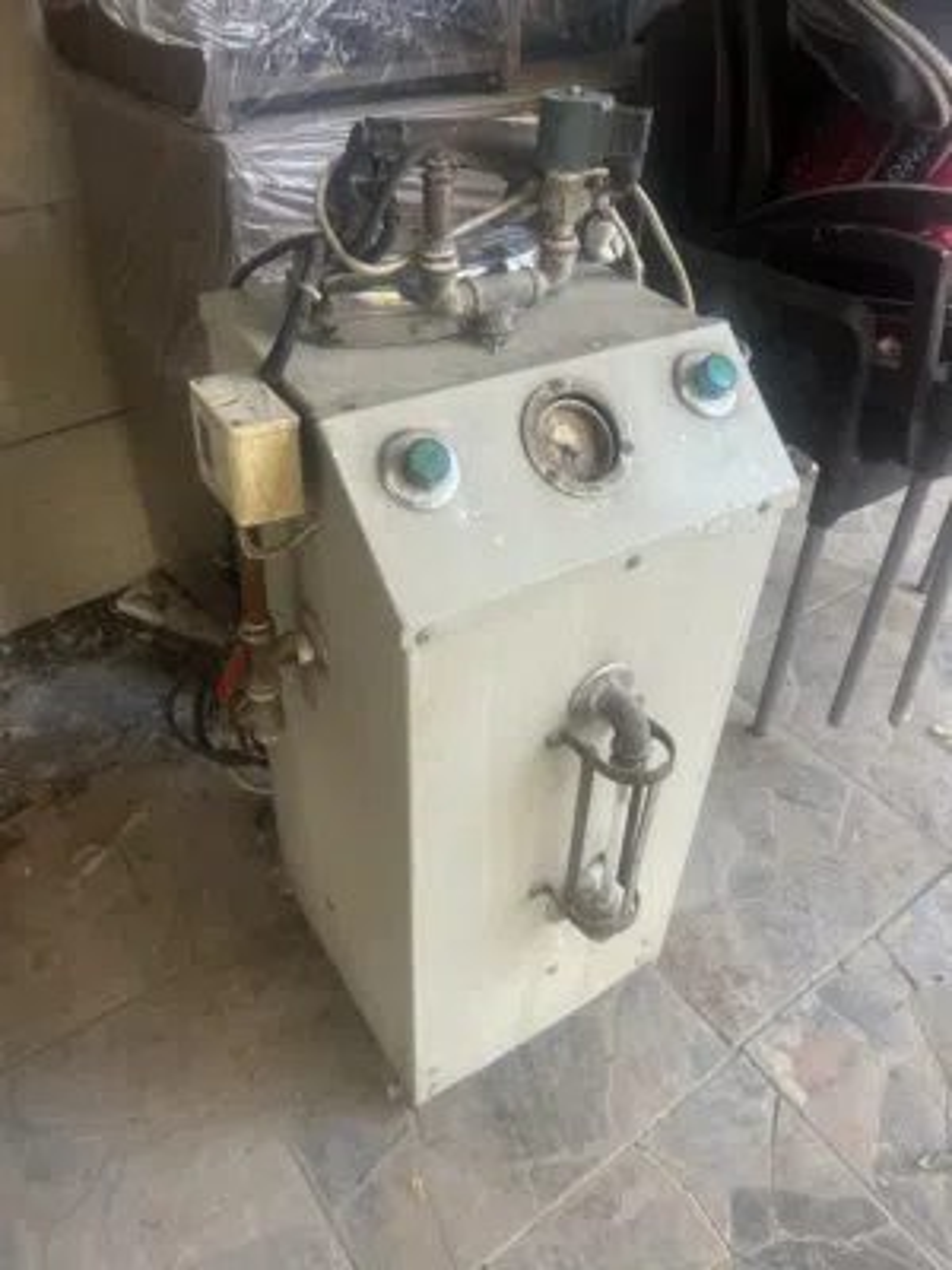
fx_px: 953
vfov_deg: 67.3
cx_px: 476
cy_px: 635
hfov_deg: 53.1
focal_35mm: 26
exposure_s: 1/60
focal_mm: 5.7
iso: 250
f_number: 1.5
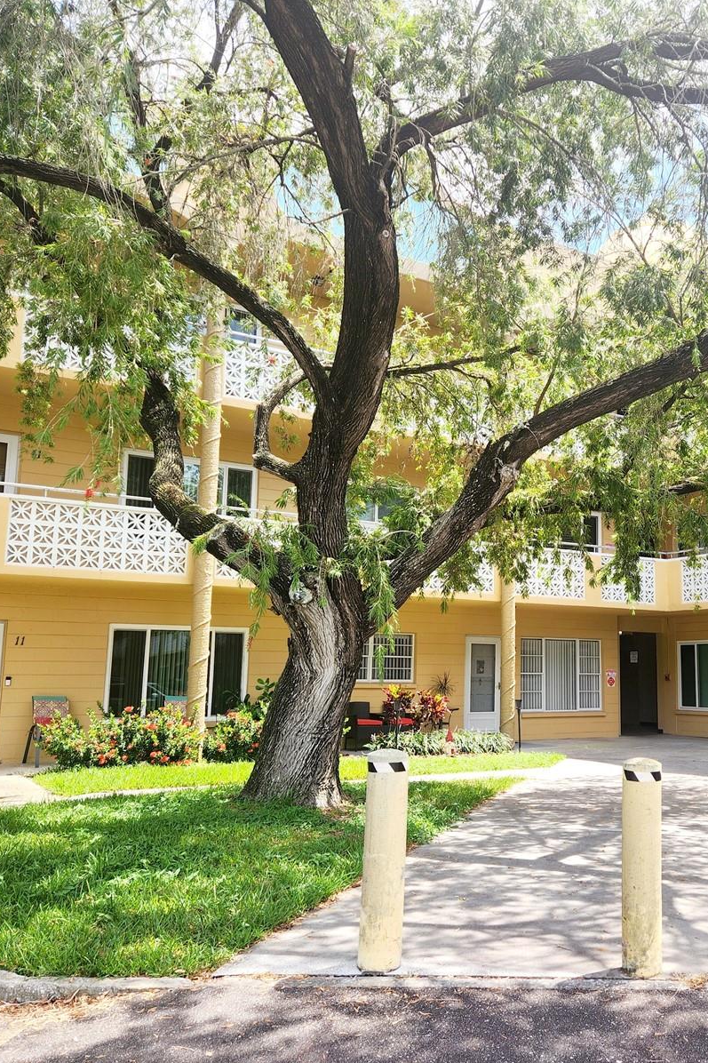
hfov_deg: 40.2
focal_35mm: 32
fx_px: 944
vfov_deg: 58.7
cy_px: 532
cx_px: 515
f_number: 1.8
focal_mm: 5.4
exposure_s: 1/500
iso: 20
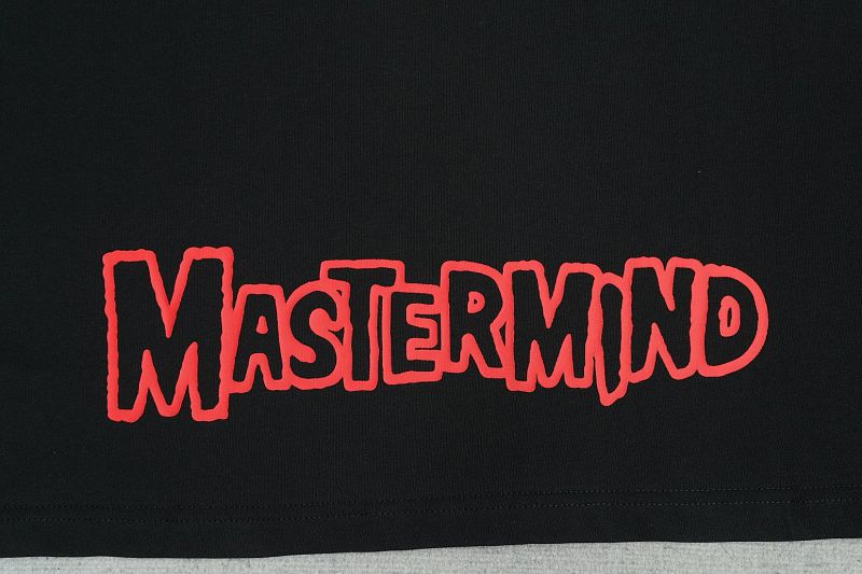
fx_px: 1149
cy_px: 287
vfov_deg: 28.1
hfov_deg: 41.1
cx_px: 431
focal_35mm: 48
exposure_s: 1/160
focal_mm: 32
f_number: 8
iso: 1000
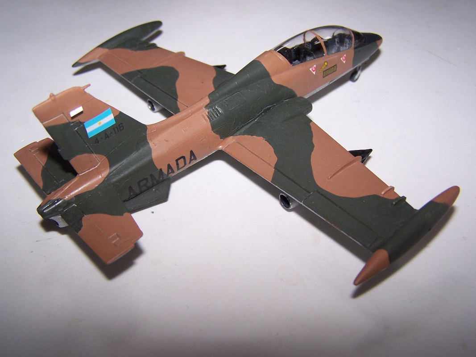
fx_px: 522
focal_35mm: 38
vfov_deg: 37.7
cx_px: 238
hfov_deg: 49.0
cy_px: 178
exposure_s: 1/60
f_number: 2.8
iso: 80
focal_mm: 6.3
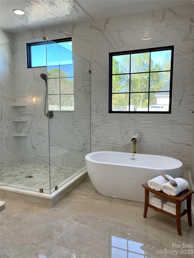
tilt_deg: -5.6
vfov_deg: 67.3
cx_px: 97
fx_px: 194
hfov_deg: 53.1
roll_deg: +0.5
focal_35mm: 26
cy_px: 129
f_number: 1.6
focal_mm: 4.2
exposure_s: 1/132
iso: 32
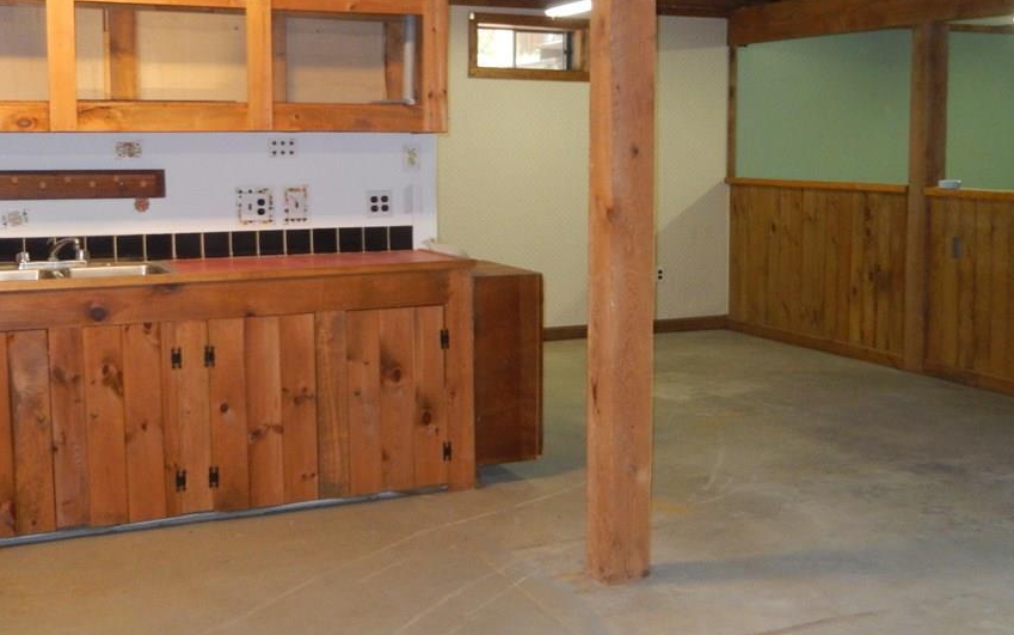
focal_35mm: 46
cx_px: 553
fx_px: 1271
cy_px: 273
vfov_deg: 28.0
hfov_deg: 43.4
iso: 500
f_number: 4
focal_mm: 6.5
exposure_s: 1/30
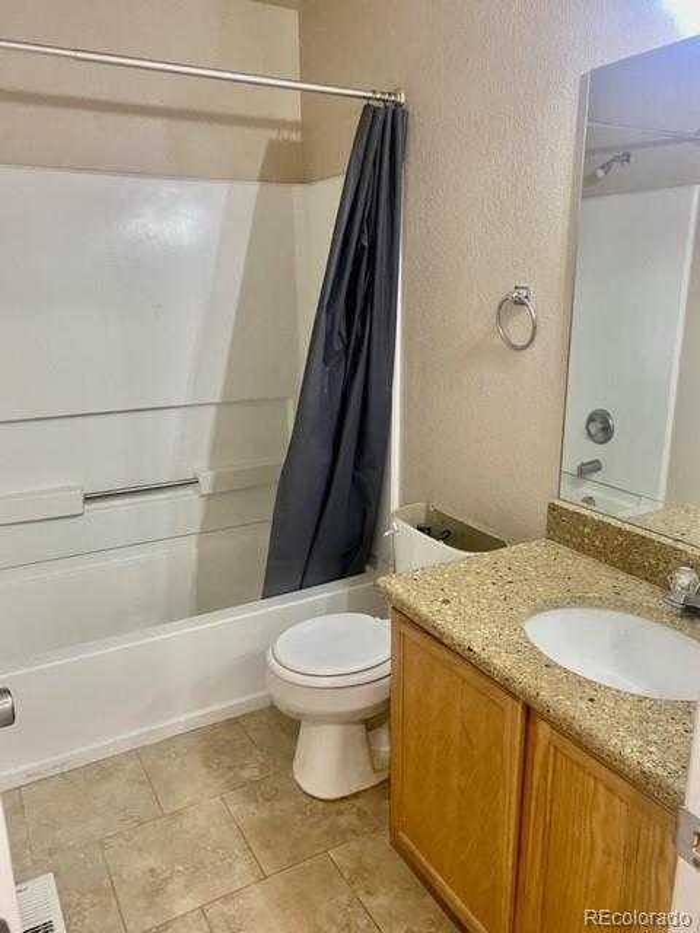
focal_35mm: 26
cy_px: 466
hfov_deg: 53.1
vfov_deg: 67.3
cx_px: 350
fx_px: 701
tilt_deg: -14.1
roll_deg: +0.1
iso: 320
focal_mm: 4.25
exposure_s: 1/60
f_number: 1.8
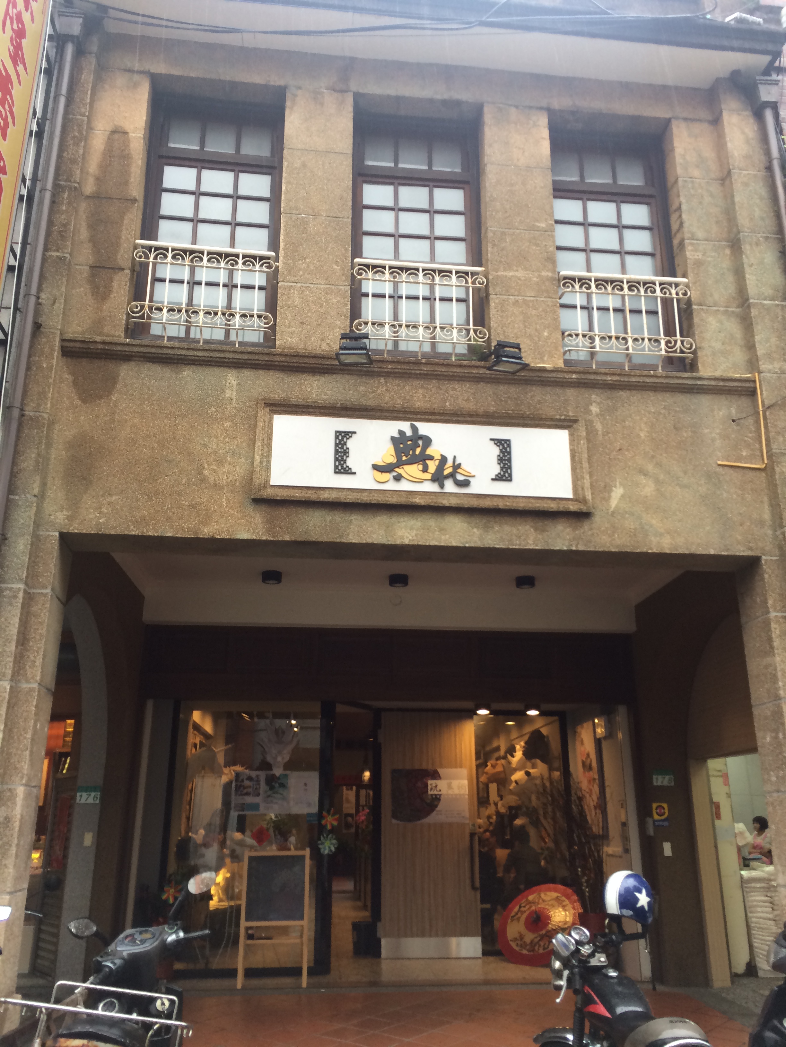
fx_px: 878
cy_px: 524
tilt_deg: +19.0
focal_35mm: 29
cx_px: 393
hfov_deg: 48.2
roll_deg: +2.6
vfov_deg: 61.7
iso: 40
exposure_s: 1/30
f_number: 2.2
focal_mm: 4.15
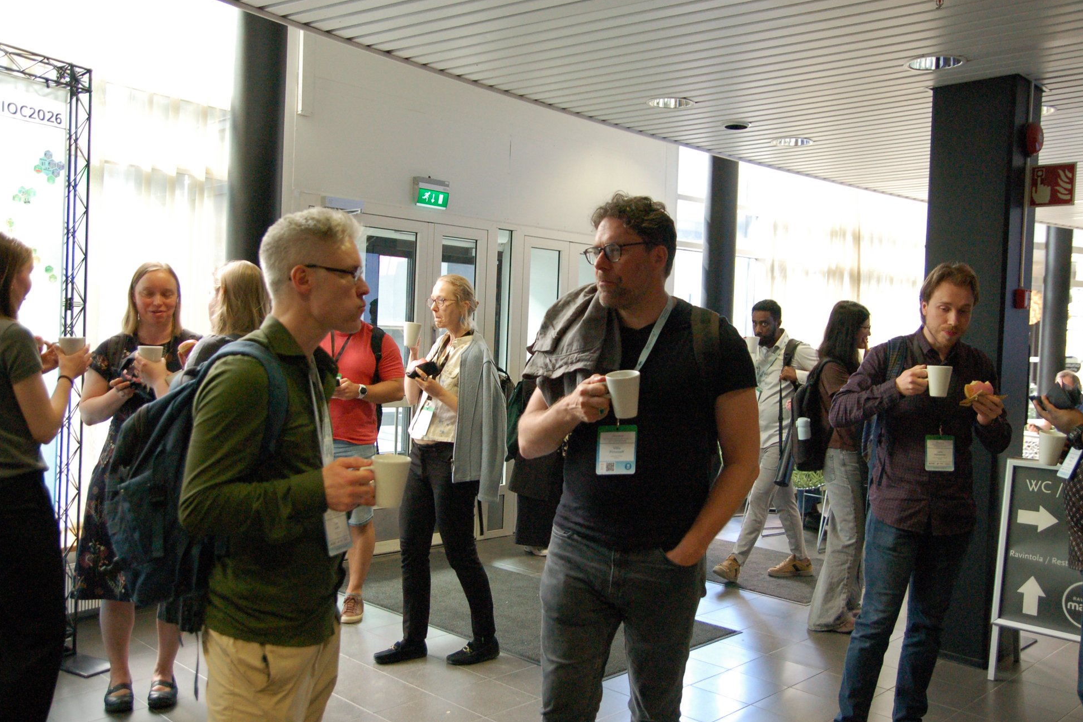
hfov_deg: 60.3
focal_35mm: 31
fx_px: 932
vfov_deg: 42.3
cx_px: 549
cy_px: 362
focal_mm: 20
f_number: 3.5
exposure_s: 1/125
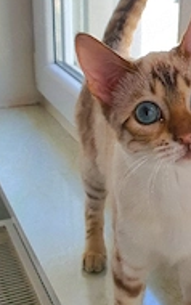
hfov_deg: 21.6
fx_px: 482
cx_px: 191
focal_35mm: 58
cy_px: 169
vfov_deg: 35.1
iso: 100
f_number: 2.4
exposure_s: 1/100
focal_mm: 4.3
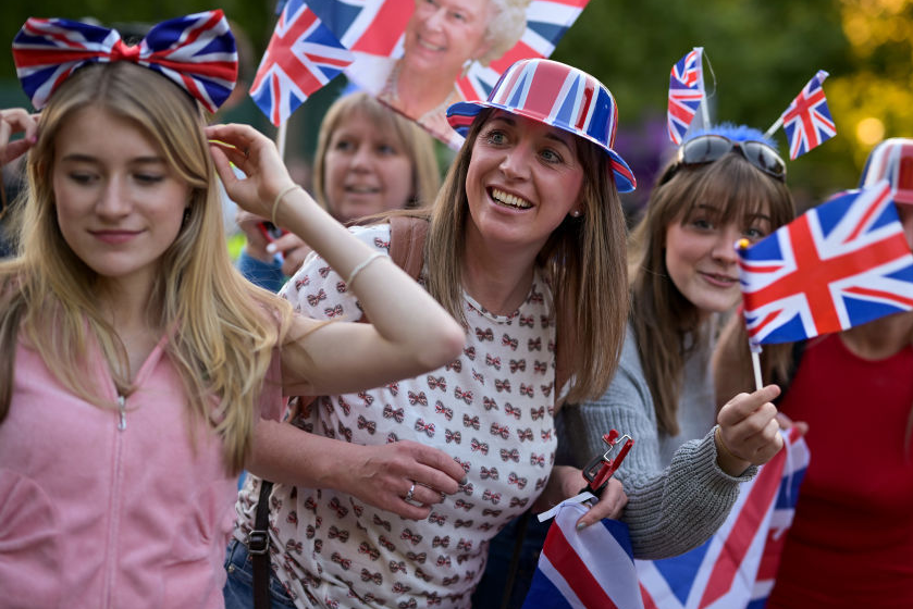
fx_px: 1547
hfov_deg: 32.8
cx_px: 514
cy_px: 263
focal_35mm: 61
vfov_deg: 22.3
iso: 160
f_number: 1.6
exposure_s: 1/800
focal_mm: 50
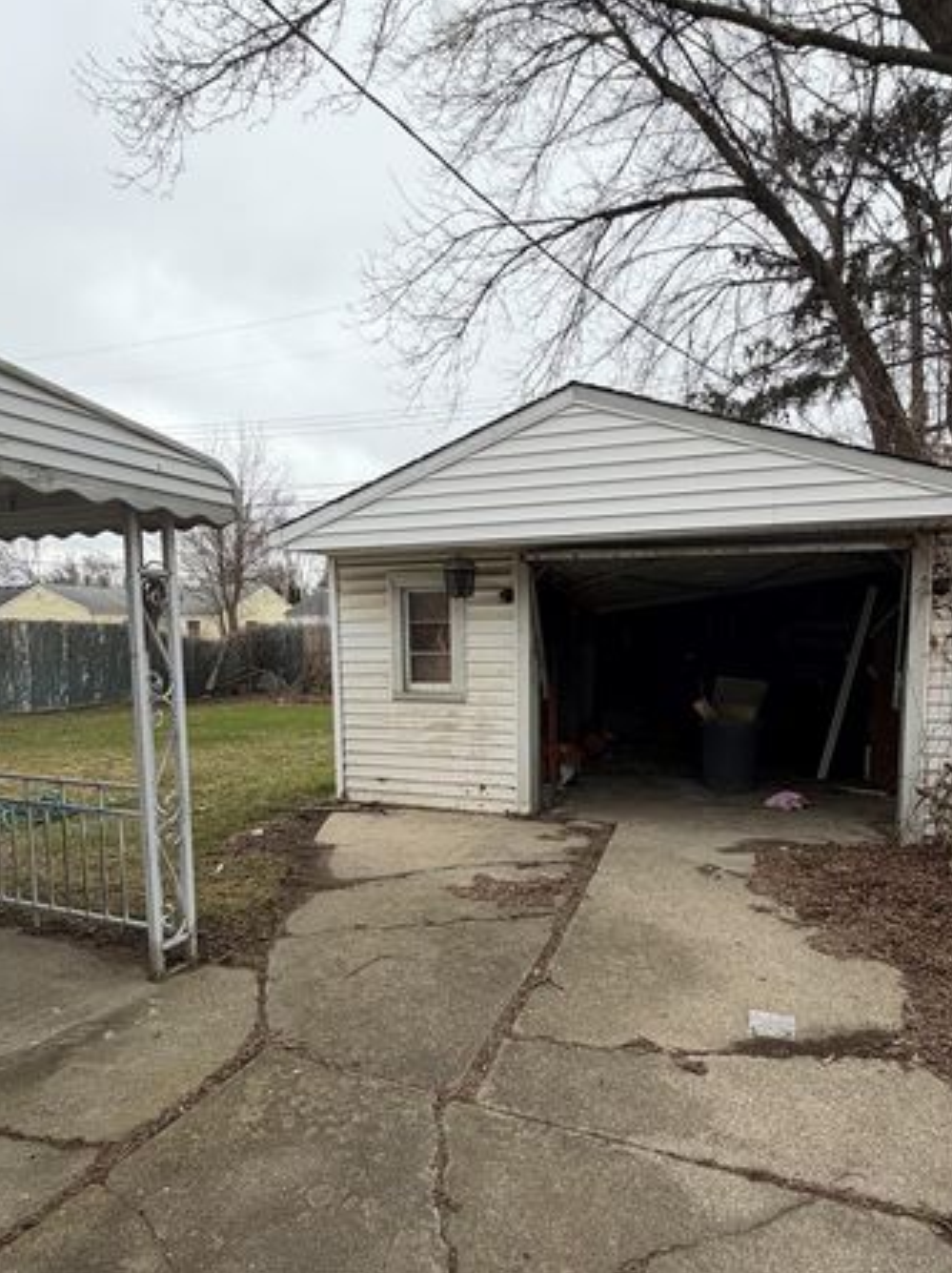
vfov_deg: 78.6
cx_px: 549
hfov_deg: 63.0
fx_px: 771
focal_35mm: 21
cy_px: 722
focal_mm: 2.22
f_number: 2.2
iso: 40
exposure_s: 1/602
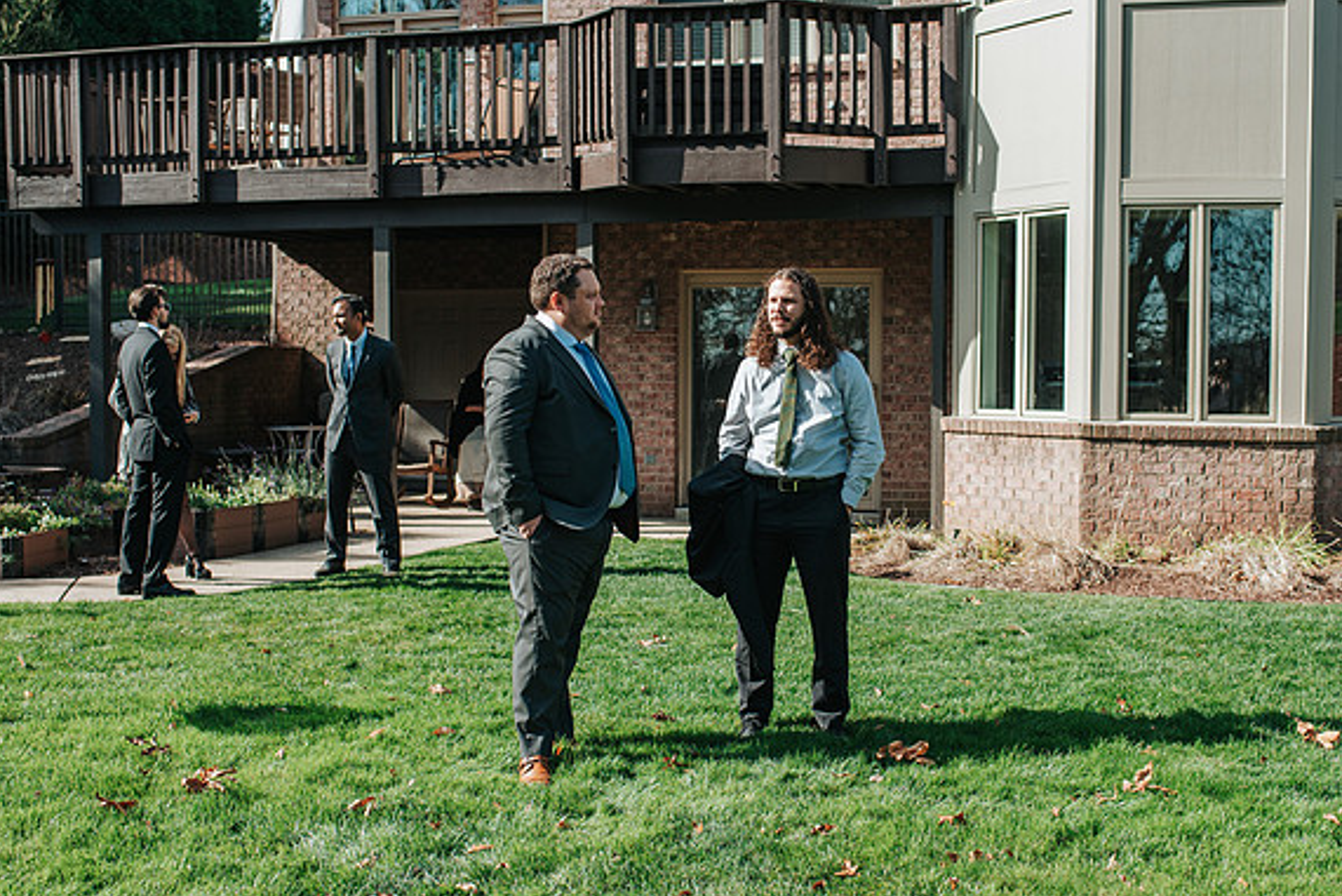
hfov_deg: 41.9
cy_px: 459
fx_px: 1752
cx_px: 735
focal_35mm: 47
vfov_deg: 28.7
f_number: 3.5
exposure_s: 1/1250
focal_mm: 35
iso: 180
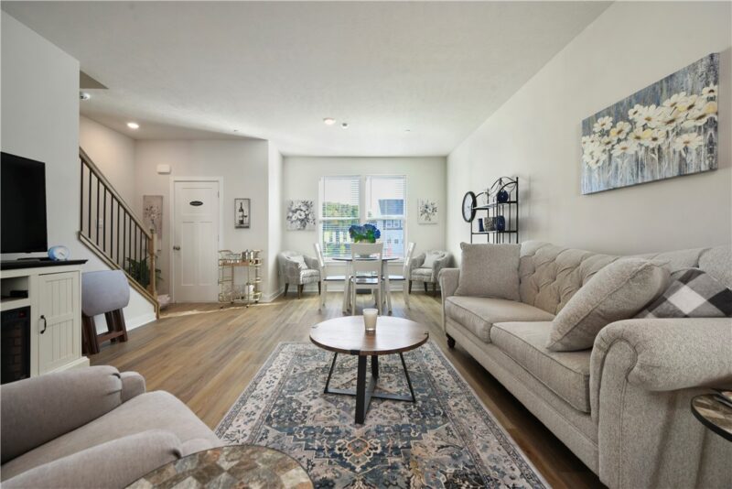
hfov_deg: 104.2
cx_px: 366
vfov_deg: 81.3
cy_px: 244
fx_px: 285
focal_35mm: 14
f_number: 8
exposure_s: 1/20
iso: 400
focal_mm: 14
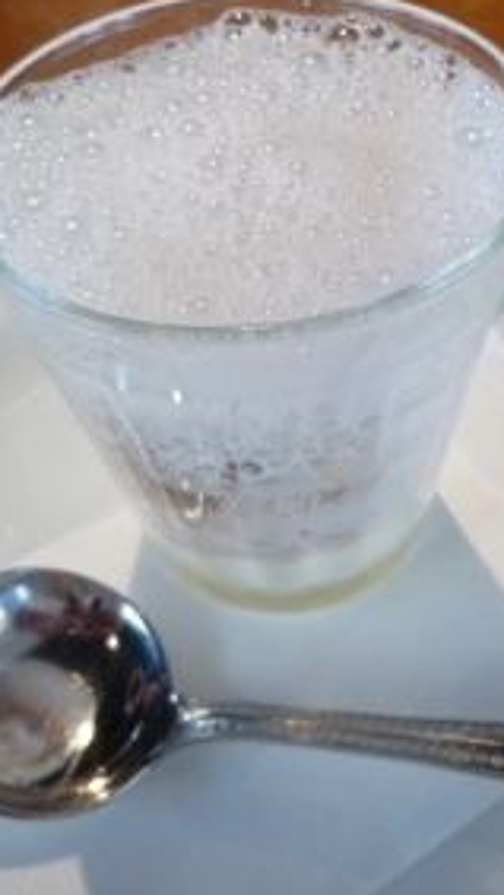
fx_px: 972
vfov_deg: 49.3
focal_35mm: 41
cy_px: 413
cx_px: 306
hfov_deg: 29.0
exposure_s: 1/30
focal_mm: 4.4
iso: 400
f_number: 2.8
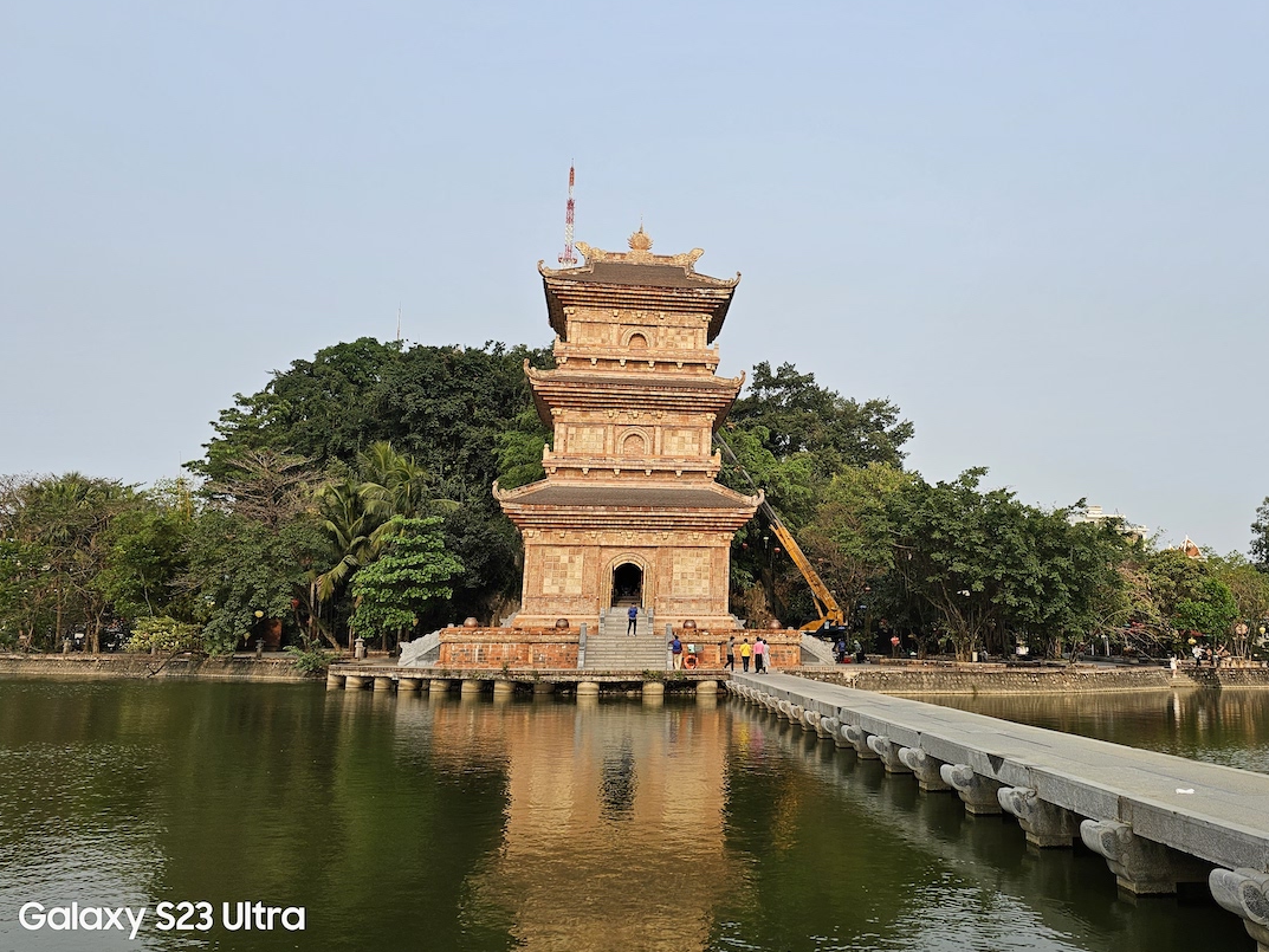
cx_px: 769
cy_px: 395
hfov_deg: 59.4
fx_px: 1100
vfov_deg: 46.6
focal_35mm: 30
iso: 10
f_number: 1.7
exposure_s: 1/566
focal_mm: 6.3
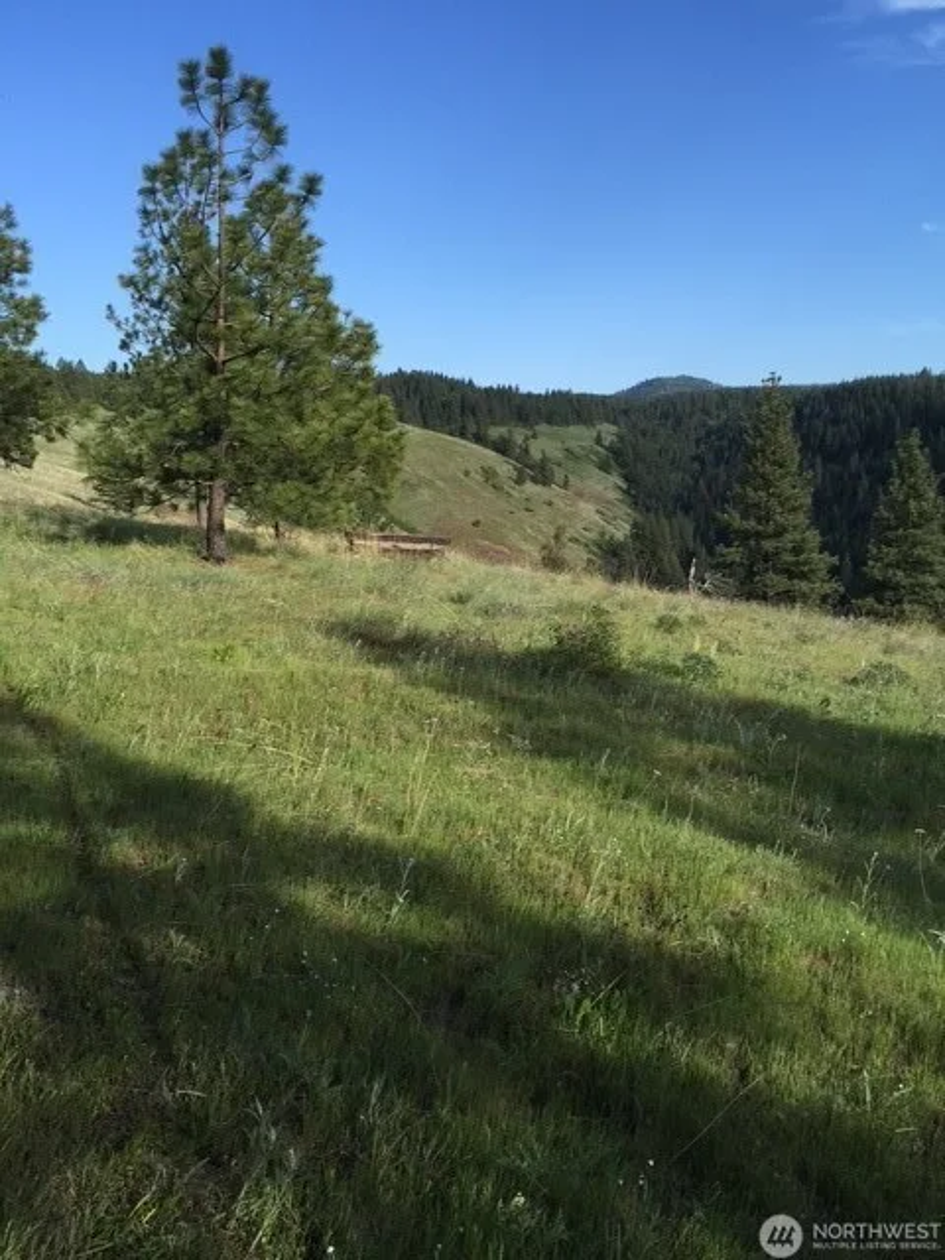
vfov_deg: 61.7
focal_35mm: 29
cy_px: 630
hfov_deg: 48.2
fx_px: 1056
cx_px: 472
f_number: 2.2
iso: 32
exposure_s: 1/1099
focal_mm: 4.15
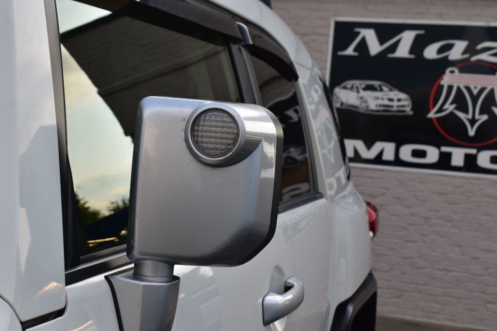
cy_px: 166
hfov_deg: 29.9
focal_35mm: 68
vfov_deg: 20.1
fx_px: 932
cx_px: 248
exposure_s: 1/200
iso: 400
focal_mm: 45
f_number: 10
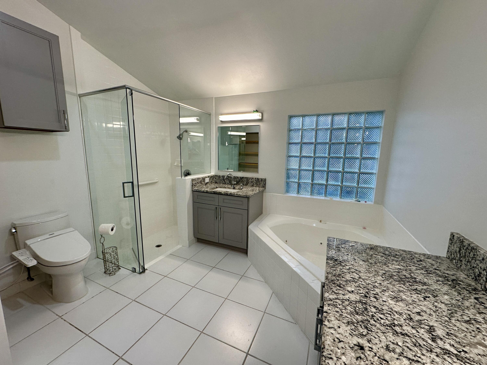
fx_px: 197
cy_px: 182
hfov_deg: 102.1
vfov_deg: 85.7
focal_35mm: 14
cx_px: 244
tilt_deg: -9.3
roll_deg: -1.1
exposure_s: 1/120
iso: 125
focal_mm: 2.22
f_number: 2.2
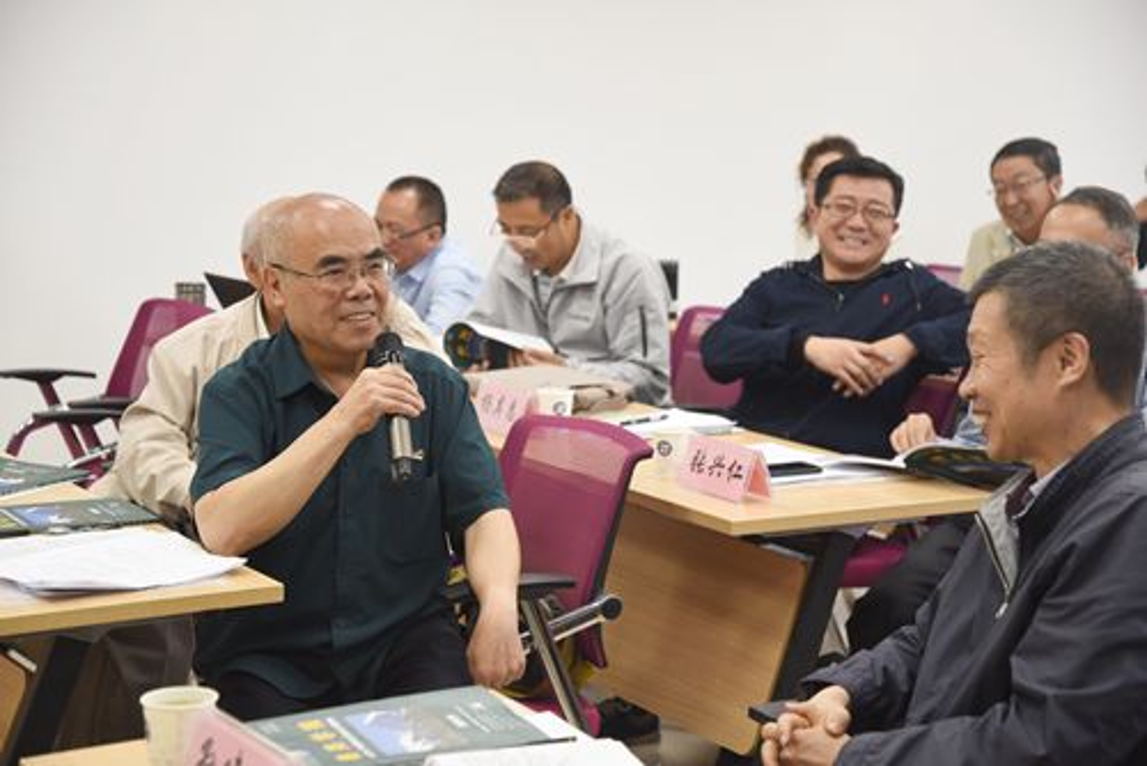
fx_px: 2391
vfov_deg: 18.2
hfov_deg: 27.0
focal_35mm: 75
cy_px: 383
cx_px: 574
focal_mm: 75
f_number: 4.5
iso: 1000
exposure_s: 1/125
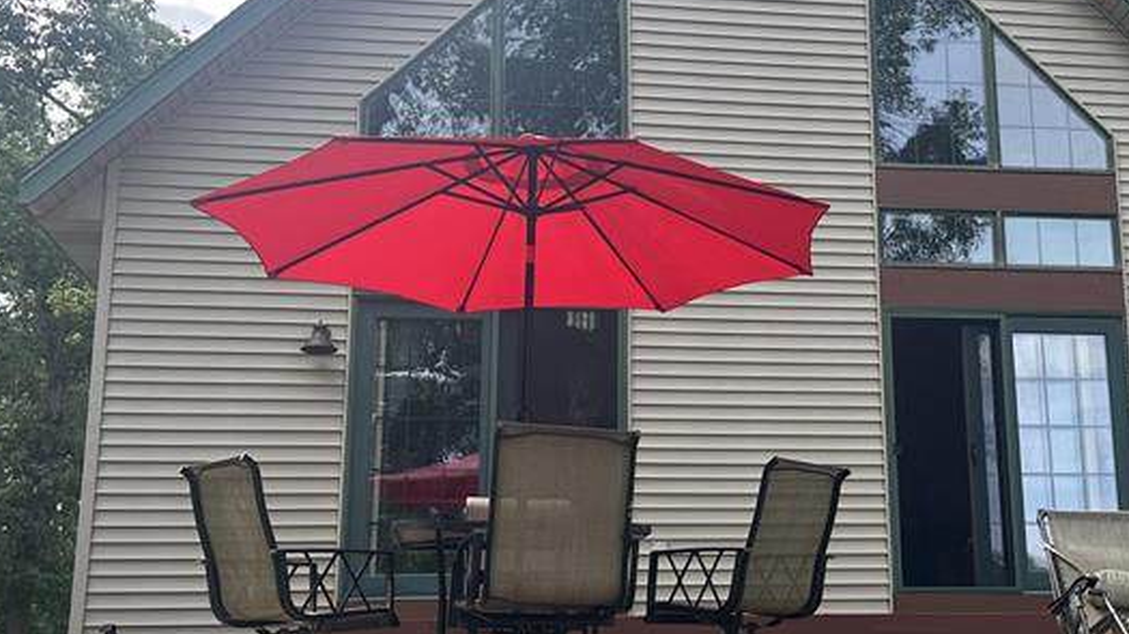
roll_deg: +0.6
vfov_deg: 23.5
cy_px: 312
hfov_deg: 40.1
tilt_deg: +14.0
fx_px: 1526
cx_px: 761
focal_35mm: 51
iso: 80
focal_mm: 6.86
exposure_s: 1/1050
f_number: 1.78
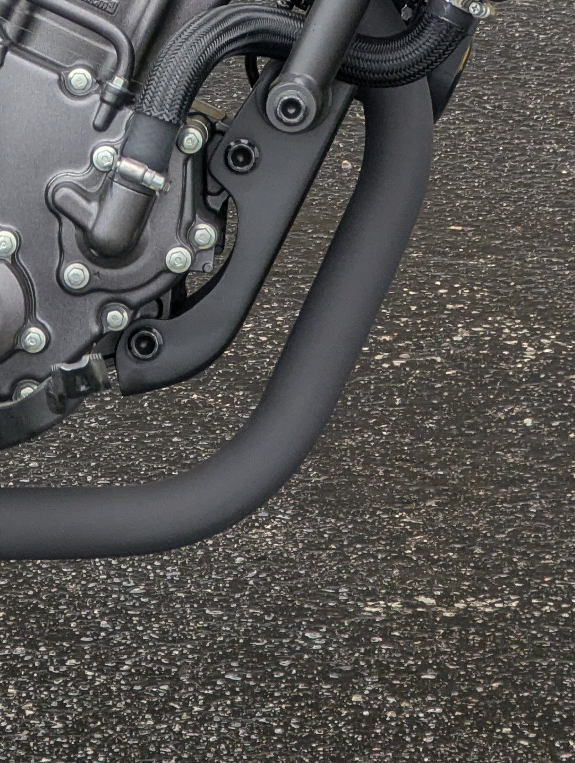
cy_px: -242
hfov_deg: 4.8
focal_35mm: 313
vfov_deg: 6.3
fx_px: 6917
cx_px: 102
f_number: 3.5
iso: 57
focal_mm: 19
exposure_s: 1/297
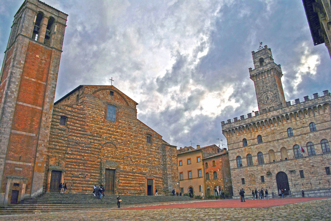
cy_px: 110
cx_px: 166
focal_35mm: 27
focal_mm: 18
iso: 200
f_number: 3.5
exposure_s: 1/2000
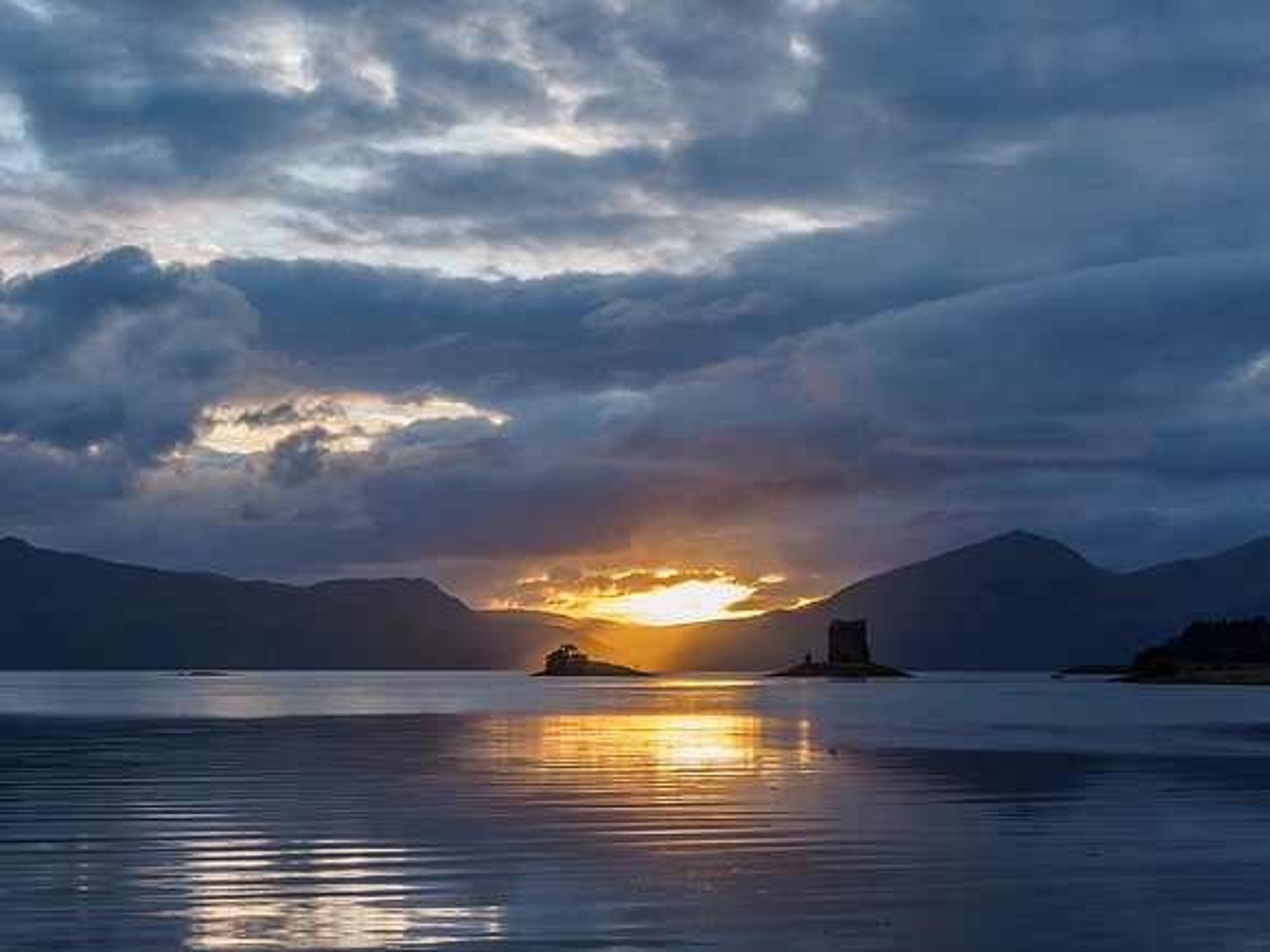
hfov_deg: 31.9
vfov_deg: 24.2
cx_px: 685
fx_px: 2217
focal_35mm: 60
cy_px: 476
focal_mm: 28
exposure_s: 1/40
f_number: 7.1
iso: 200
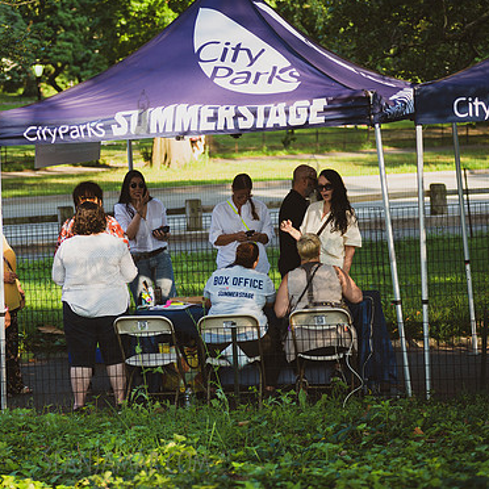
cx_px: 142
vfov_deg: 14.3
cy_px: 239
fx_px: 1950
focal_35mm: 122
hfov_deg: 14.3
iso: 200
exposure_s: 1/320
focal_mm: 92
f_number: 4
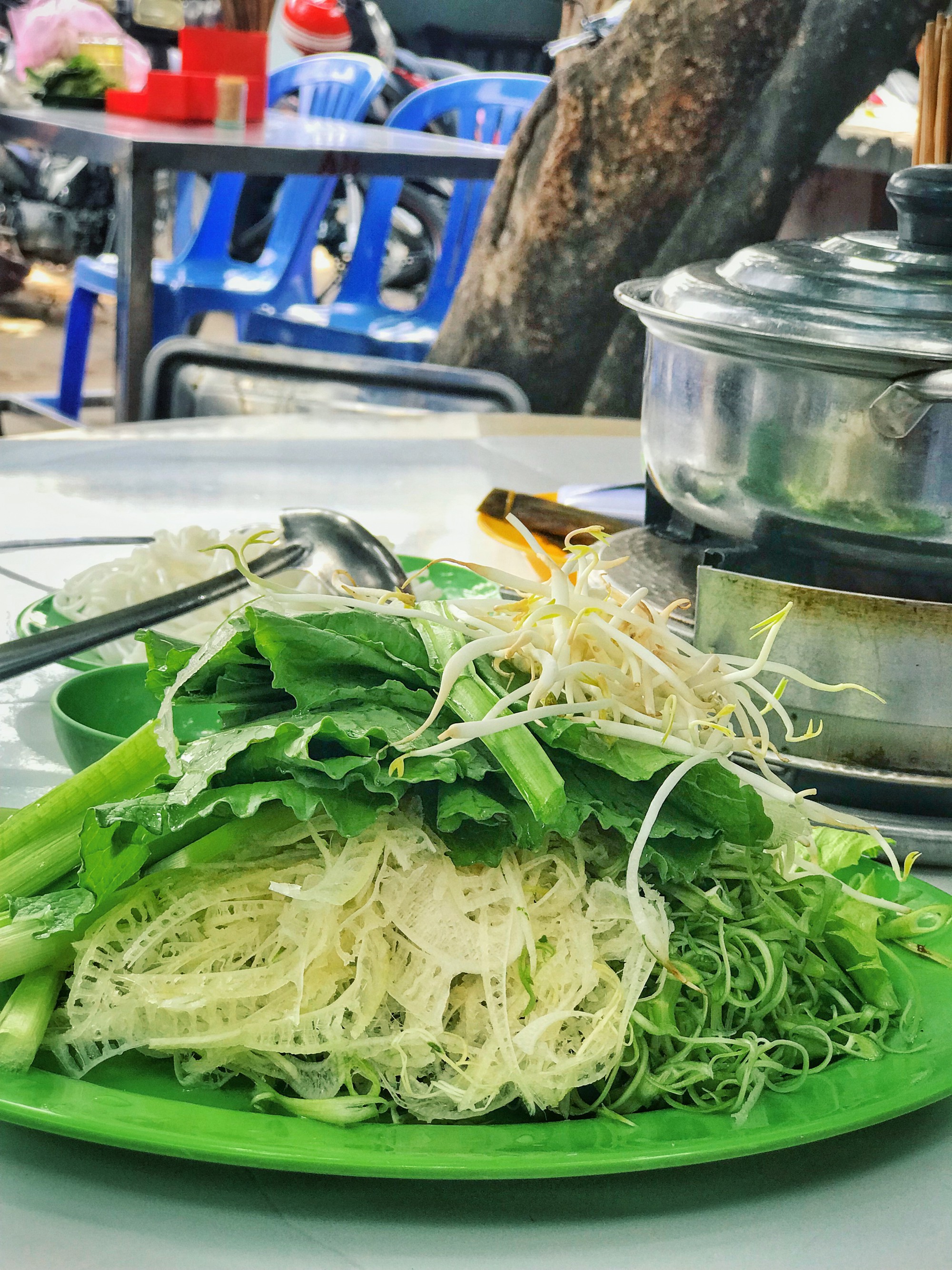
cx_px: 476
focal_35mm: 57
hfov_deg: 25.7
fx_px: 2090
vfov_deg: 33.8
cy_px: 635
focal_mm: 6.6
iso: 20
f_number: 2.8
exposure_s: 1/50
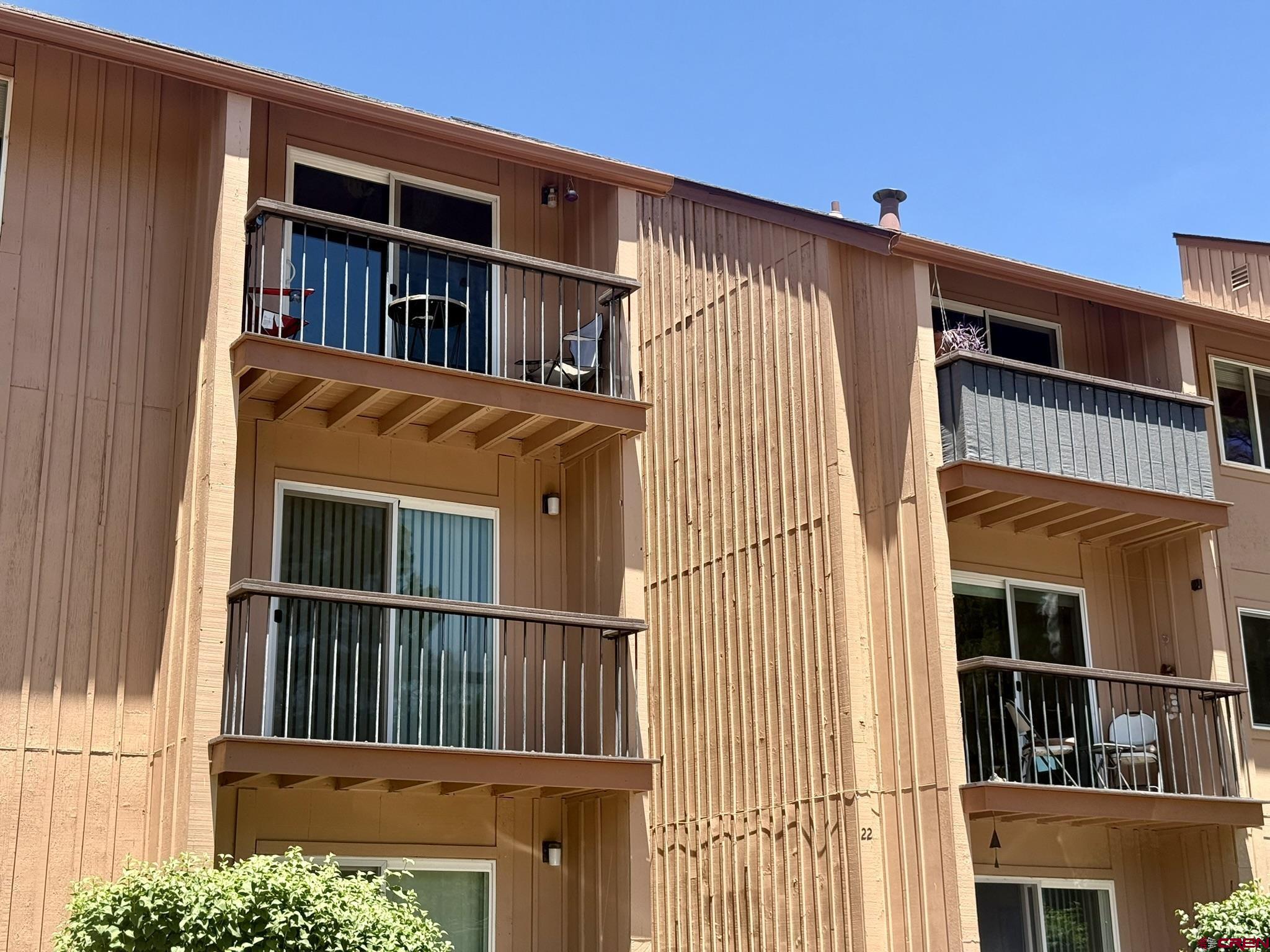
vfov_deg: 30.3
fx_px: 1761
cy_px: 476
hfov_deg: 39.7
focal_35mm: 48
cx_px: 635
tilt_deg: +17.4
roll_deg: +1.4
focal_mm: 6.76
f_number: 1.78
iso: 64
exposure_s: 1/1883
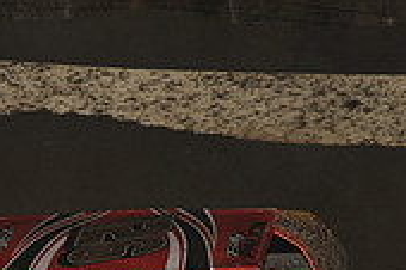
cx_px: 19
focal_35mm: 494
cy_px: 401
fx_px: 5566
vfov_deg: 2.8
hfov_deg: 4.2
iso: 1000
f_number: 8
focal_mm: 145
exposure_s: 1/320
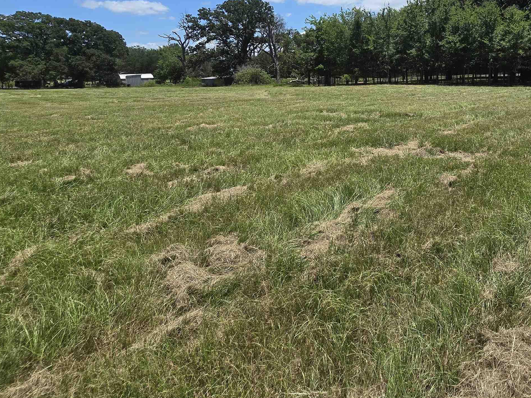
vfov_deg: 59.6
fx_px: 322
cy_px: 93
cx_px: 359
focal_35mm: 21
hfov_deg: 76.2
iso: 50
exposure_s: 1/2737
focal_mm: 2.2
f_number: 2.2
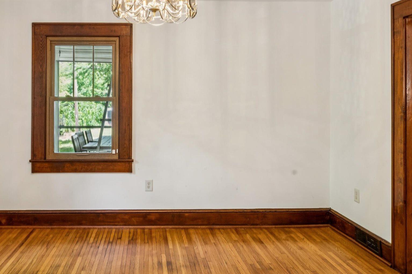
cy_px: 101
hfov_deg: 56.3
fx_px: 380
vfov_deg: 39.5
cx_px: 155
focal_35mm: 33
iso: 400
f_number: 13
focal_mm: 16.6
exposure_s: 1/2
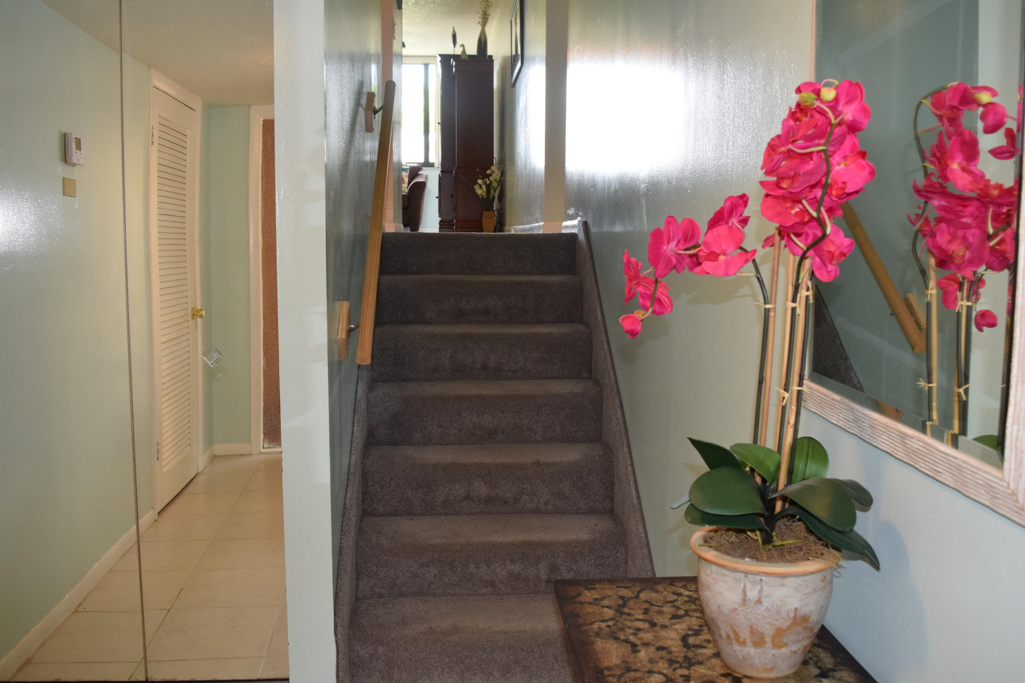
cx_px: 512
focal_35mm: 33
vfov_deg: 40.0
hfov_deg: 57.2
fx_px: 940
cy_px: 342
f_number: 5
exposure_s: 1/100
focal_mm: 22
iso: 800
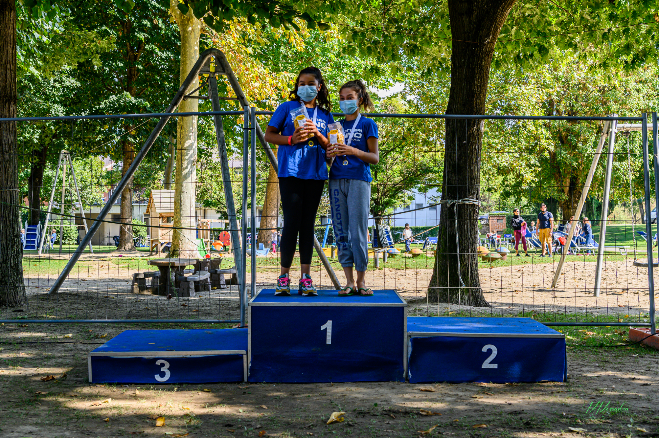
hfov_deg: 40.4
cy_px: 217
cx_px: 324
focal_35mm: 49
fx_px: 896
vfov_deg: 27.5
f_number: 7.1
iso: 200
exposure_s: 1/200
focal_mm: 48
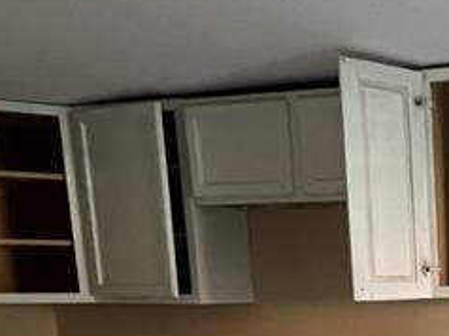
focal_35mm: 56
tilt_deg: -9.5
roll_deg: +0.0
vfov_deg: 23.4
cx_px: 609
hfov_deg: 27.6
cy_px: 425
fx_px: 726
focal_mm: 1.57
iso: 640
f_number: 1.8
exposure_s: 1/60
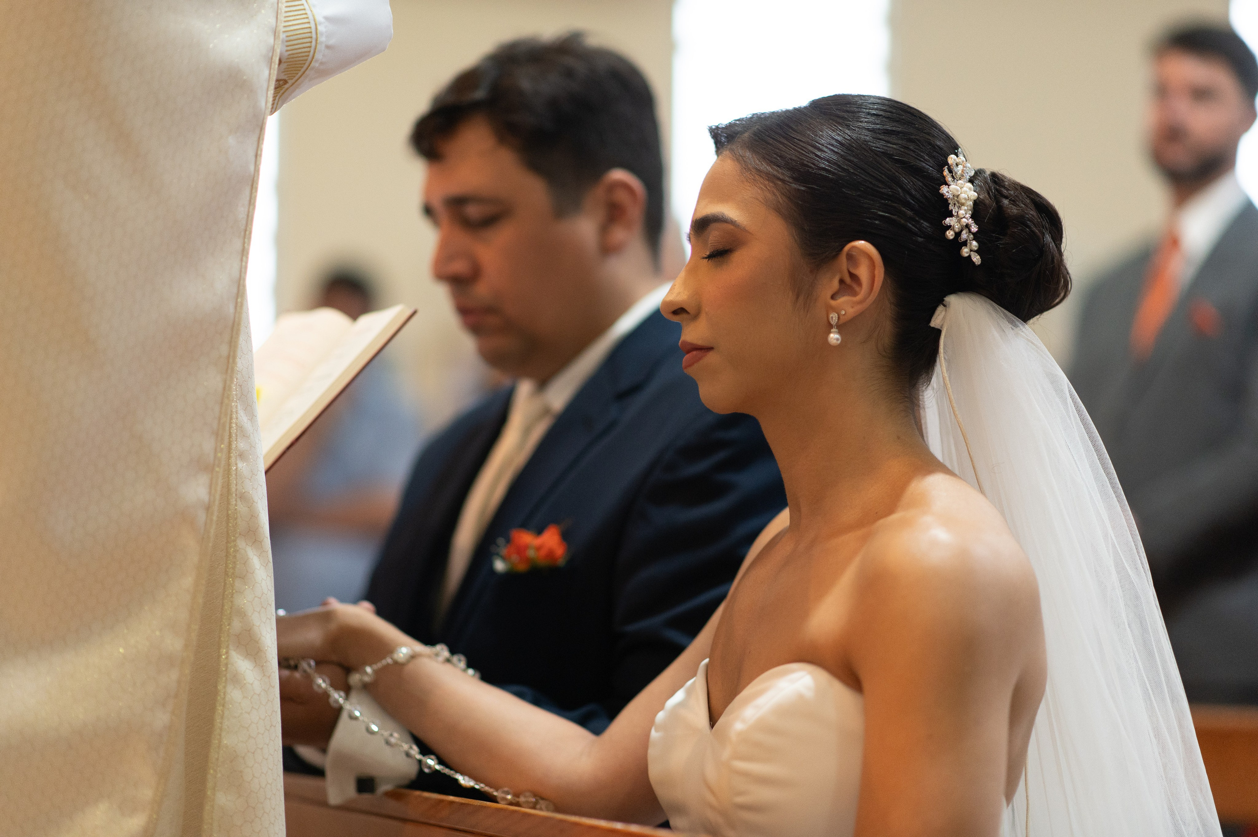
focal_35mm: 85
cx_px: 629
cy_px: 418
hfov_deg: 23.9
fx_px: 2968
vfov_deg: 16.0
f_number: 2
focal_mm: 85
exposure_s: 1/320
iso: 2000
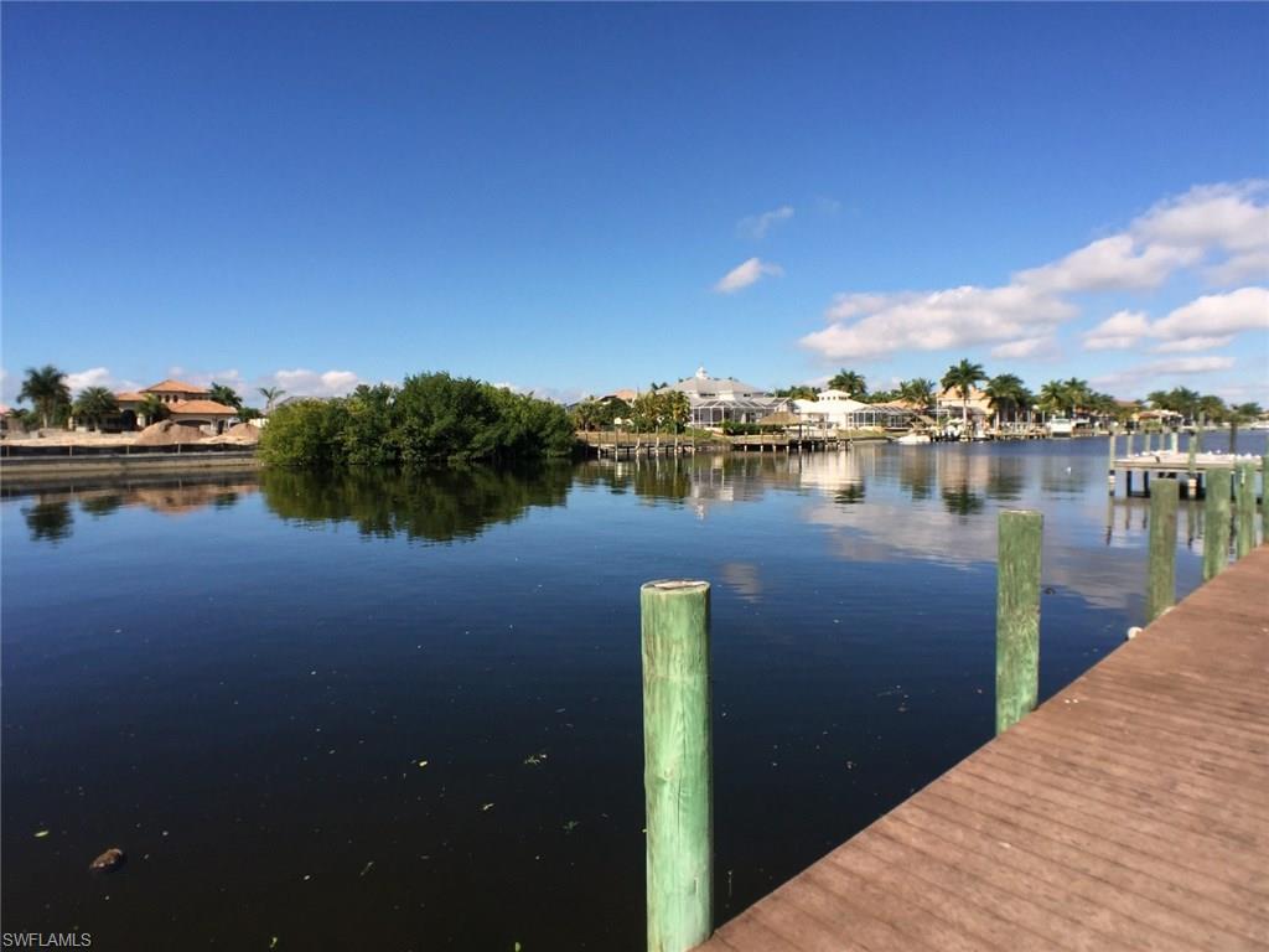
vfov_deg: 48.2
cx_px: 634
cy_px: 476
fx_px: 1063
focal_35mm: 29
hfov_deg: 61.7
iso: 32
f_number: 2.2
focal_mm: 4.15
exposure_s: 1/2083
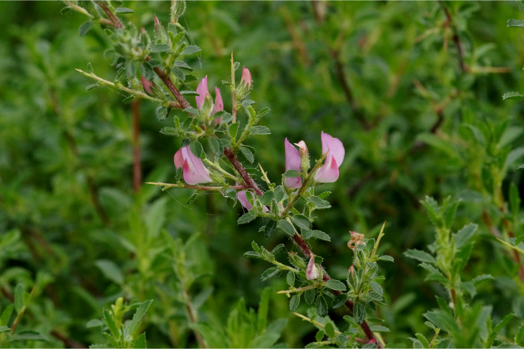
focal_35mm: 150
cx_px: 262
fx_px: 2183
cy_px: 174
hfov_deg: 13.7
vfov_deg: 9.1
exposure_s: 1/160
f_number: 8
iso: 1600
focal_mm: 100
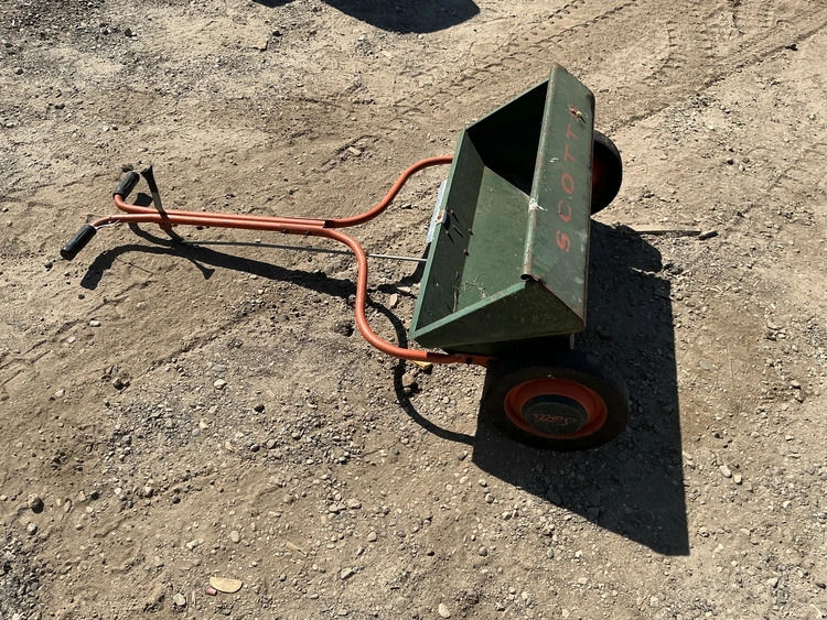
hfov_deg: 63.4
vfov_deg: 49.8
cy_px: 310
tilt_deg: -45.8
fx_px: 669
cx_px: 414
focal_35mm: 28
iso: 25
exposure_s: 1/1730
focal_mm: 3
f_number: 1.8
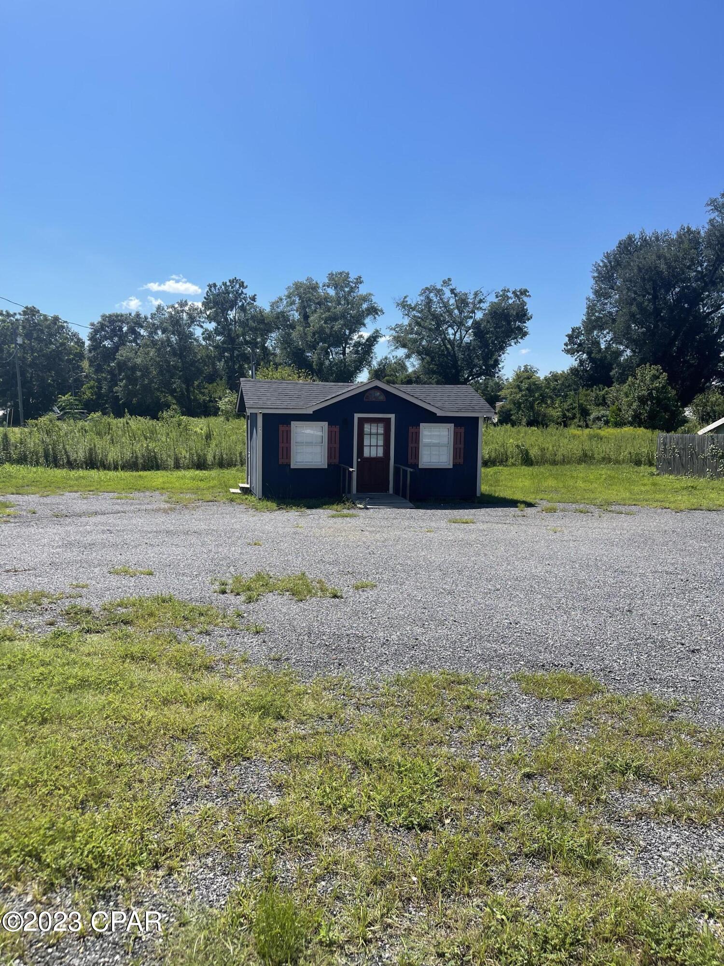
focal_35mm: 26
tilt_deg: -5.5
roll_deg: -0.4
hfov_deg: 53.1
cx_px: 362
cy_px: 483
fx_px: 725
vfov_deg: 67.3
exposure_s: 1/4348
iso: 32
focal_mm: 5.1
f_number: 1.6
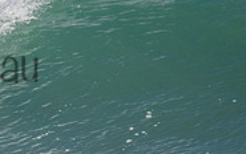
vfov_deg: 0.5
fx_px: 17138
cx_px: -102
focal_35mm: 2554
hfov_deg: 0.8
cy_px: 51
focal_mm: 800
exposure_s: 1/2000
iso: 1250
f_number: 11
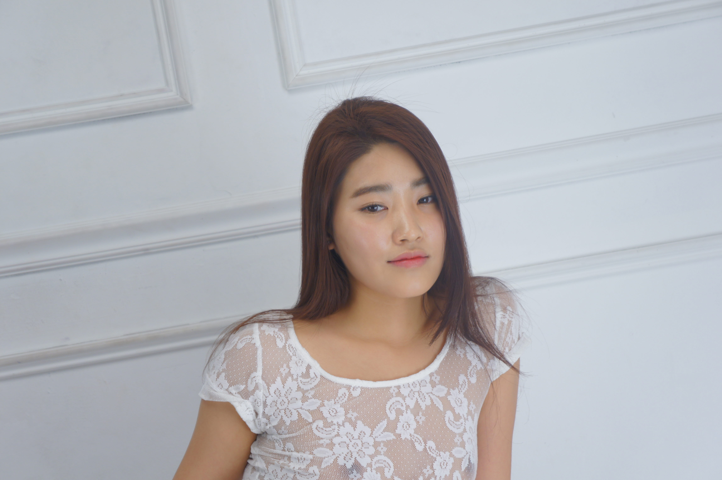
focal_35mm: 82
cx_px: 361
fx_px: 1654
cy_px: 240
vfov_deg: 16.5
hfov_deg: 24.6
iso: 200
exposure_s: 1/100
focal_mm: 55
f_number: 5.6
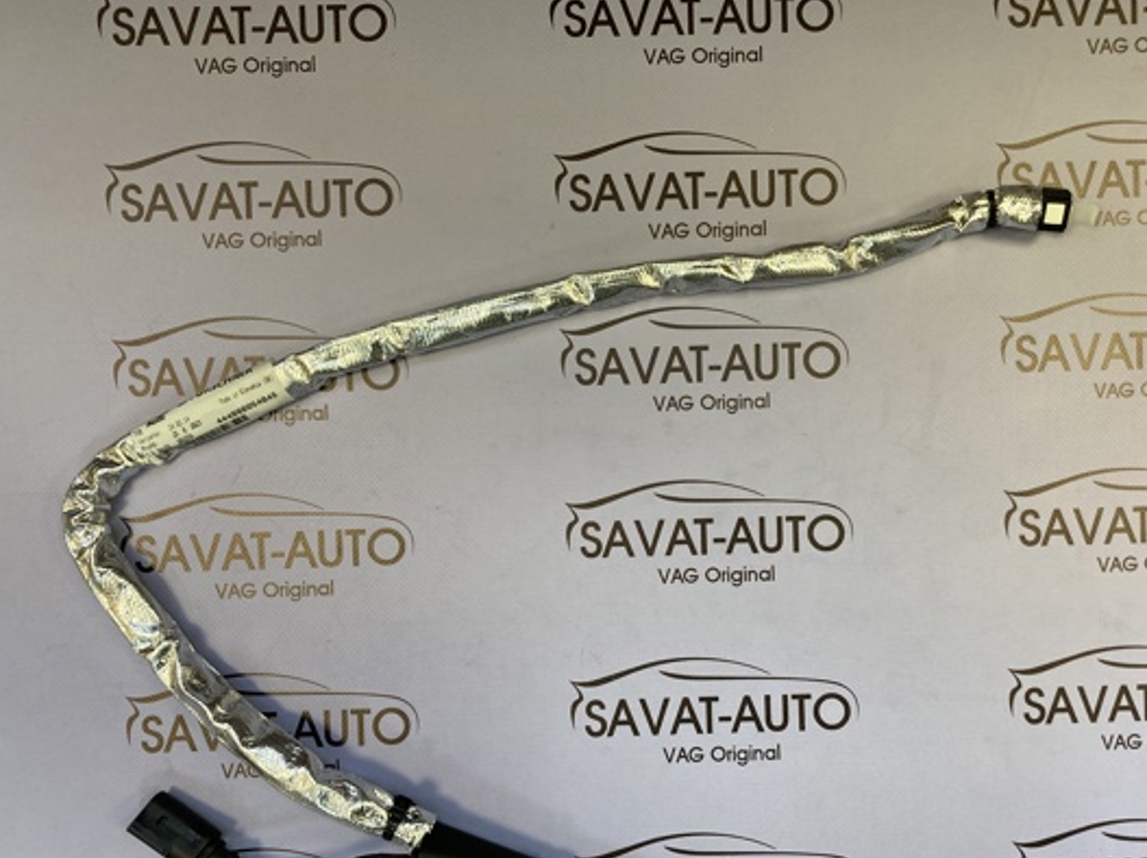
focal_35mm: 34
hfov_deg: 53.8
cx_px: 659
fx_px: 1125
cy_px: 467
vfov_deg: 41.7
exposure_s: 1/50
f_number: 1.8
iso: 80
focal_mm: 3.99
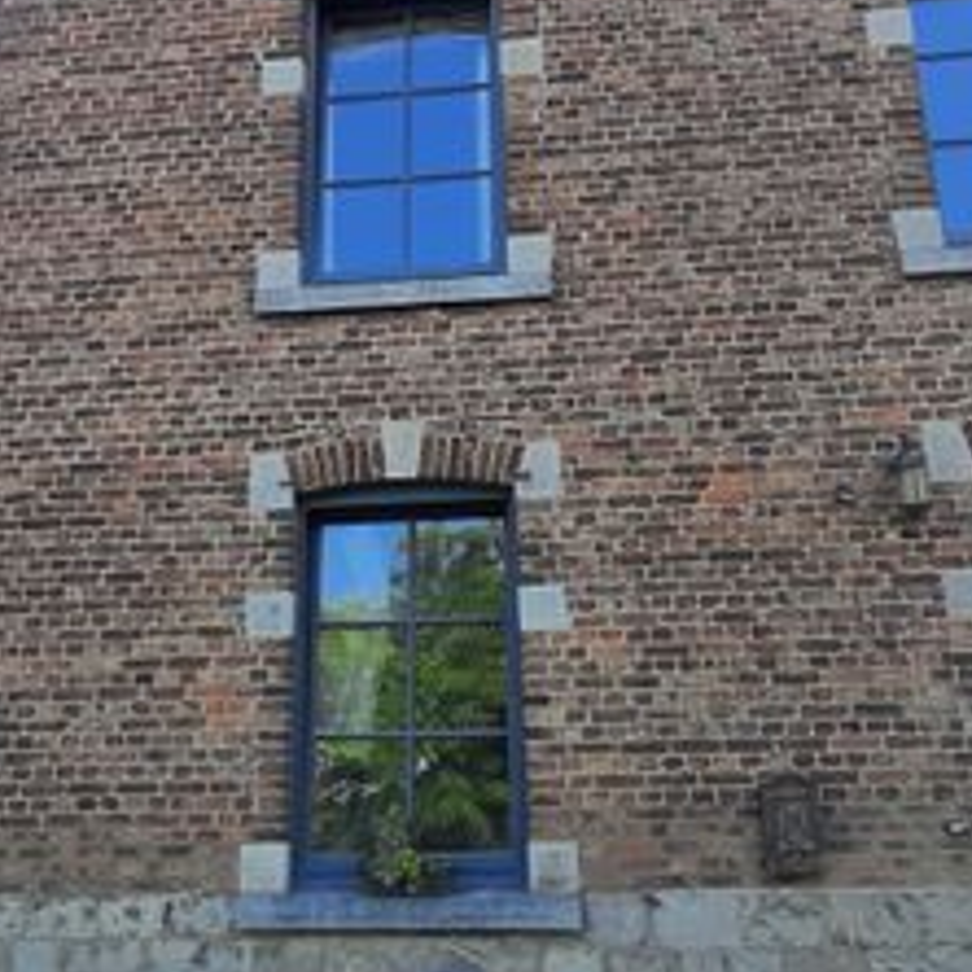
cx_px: 468
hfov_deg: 52.5
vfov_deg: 52.5
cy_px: 495
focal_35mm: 31
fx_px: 985
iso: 40
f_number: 2.2
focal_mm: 1.42
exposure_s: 1/281
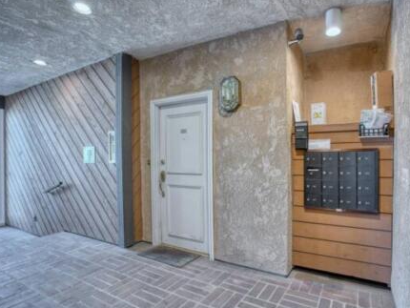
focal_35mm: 19
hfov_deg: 84.2
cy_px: 154
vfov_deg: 68.7
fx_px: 225
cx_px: 233
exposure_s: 1.6
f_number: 7.1
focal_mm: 17
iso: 100
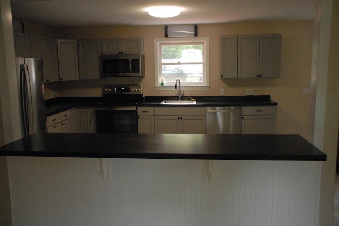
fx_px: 311
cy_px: 113
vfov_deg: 40.1
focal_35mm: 33
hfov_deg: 57.2
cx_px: 170
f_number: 4
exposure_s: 1/180
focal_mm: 22
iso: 1600
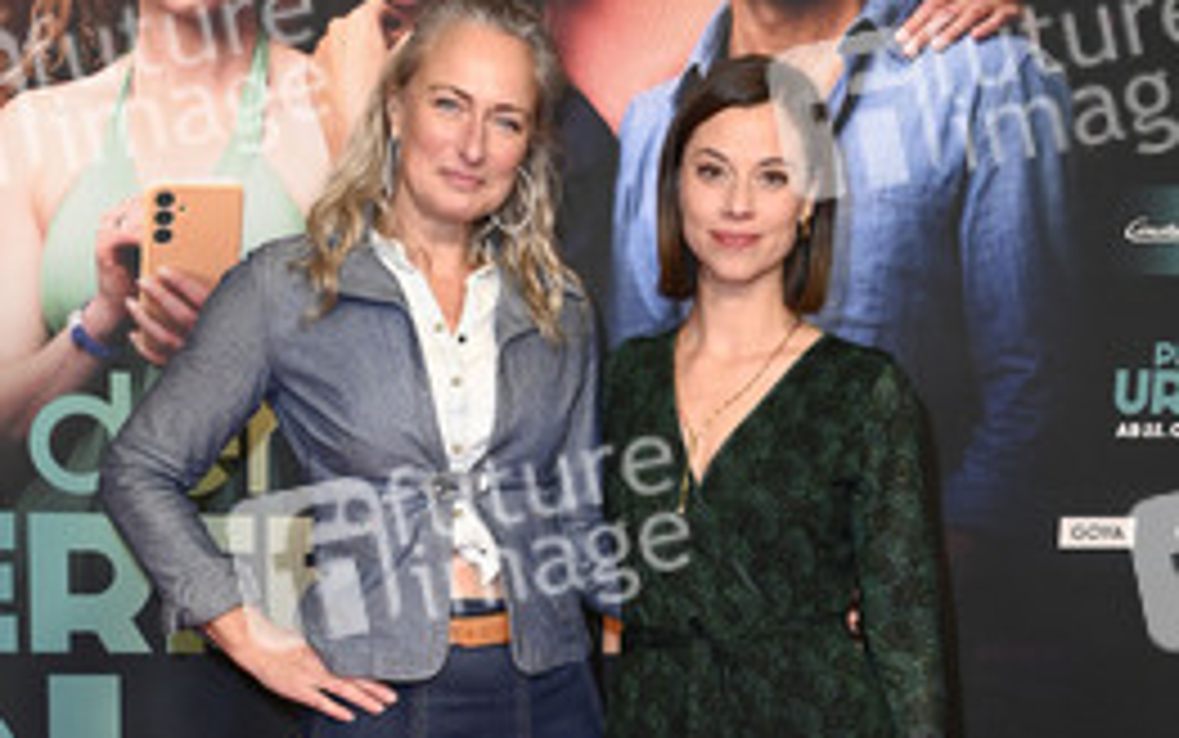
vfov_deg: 18.1
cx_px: 590
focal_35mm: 70
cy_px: 770
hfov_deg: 29.4
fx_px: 2250
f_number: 5.6
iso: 1600
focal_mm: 45
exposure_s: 1/200
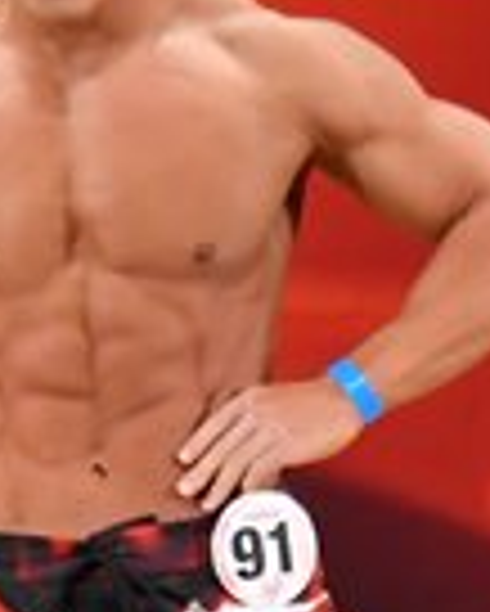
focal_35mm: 1285
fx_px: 23268
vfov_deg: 1.5
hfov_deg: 1.2
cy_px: 684
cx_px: 200
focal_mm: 160
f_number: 5.6
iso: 3200
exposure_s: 1/400
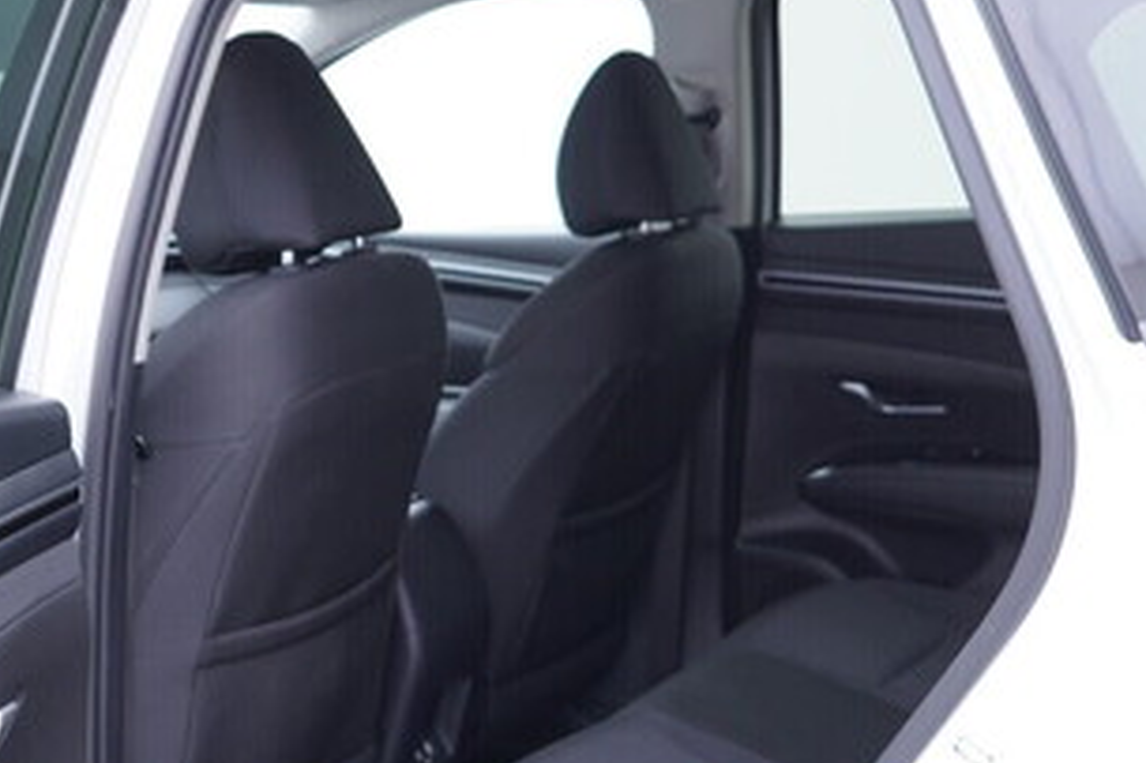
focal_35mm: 65
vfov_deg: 20.7
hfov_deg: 30.6
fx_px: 2068
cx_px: 323
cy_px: 577
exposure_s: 1/40
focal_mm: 24
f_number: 2.8
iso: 250
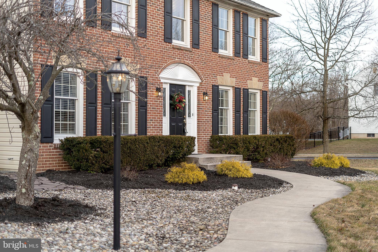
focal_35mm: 50
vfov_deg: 27.0
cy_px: 126
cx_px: 189
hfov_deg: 39.6
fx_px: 525
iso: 50
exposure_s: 1/320
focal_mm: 50
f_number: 1.8
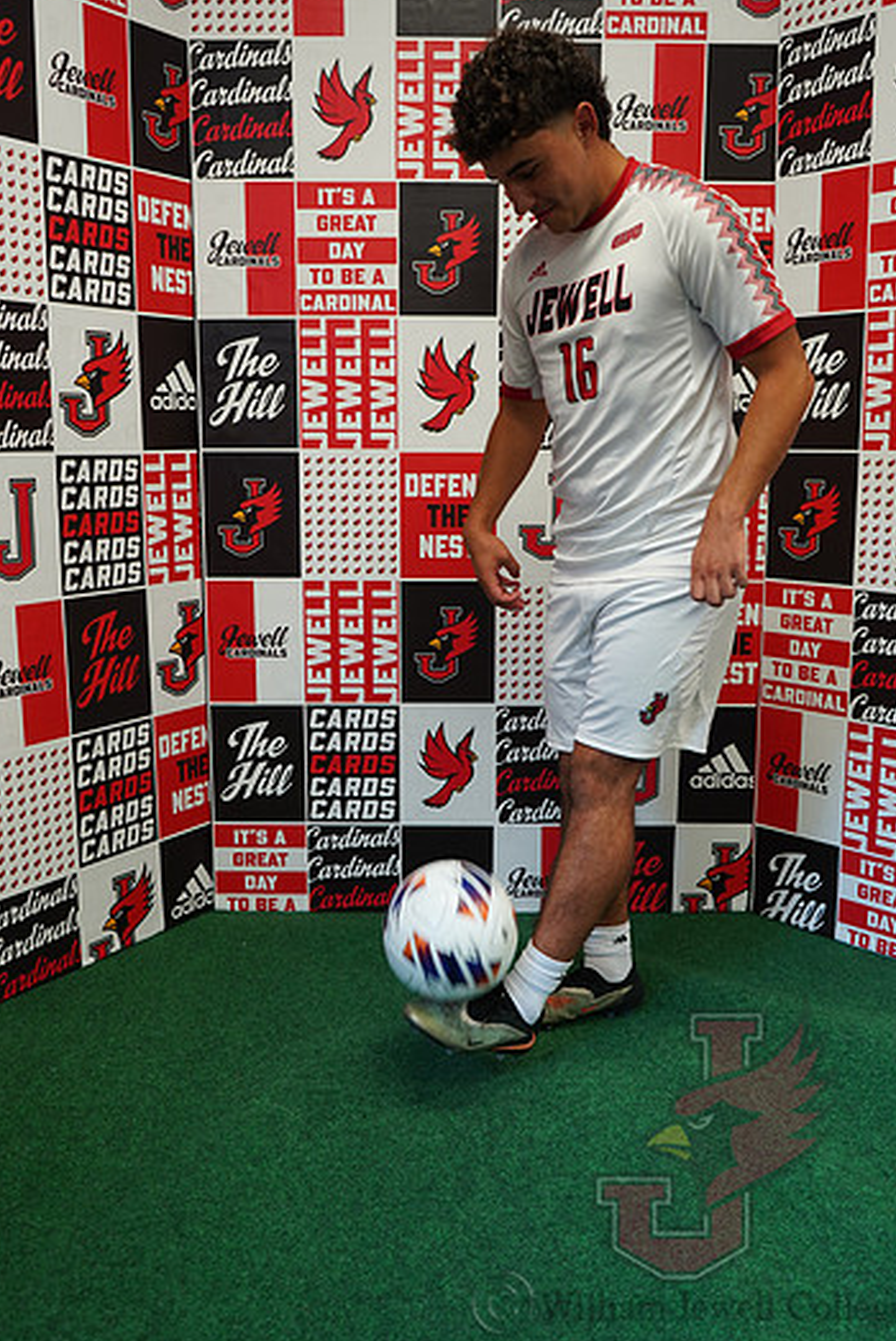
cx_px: 475
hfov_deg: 42.4
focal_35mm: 31
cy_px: 640
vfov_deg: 60.2
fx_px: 1156
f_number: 4
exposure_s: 1/160
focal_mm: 28
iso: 1000
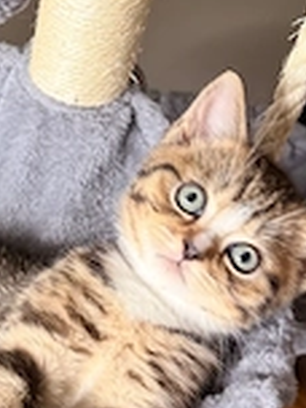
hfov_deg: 22.8
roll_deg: -13.8
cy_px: 177
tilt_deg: -38.9
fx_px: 743
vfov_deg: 30.7
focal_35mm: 63
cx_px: 46
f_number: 1.78
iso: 250
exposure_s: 1/50
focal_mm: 6.76
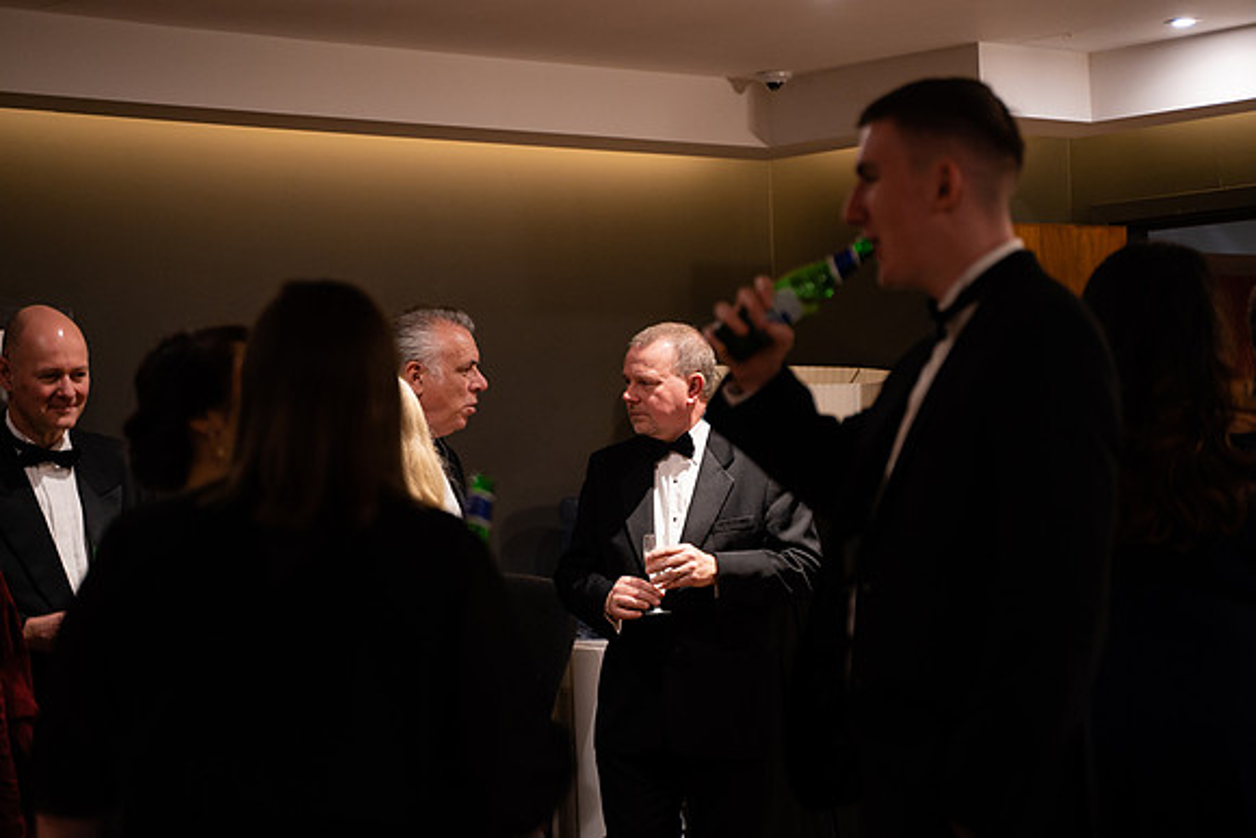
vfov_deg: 16.4
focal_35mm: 83
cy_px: 419
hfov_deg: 24.4
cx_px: 628
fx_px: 2910
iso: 1250
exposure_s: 1/60
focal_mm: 75
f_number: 2.8
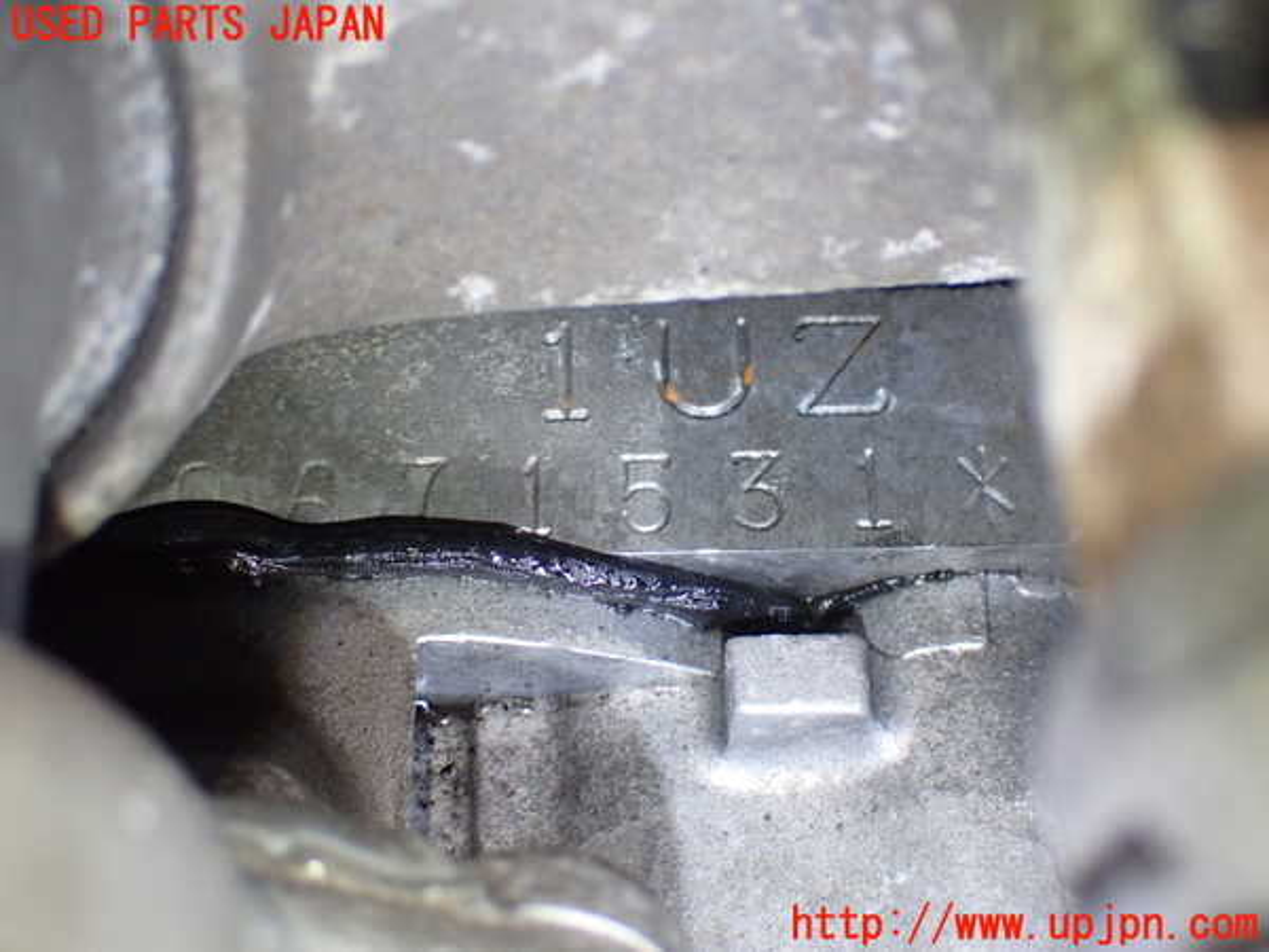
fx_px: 2273
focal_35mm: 62
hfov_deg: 31.2
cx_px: 634
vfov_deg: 23.7
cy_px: 476
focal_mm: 11.09
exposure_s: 1/100
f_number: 3.6
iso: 800
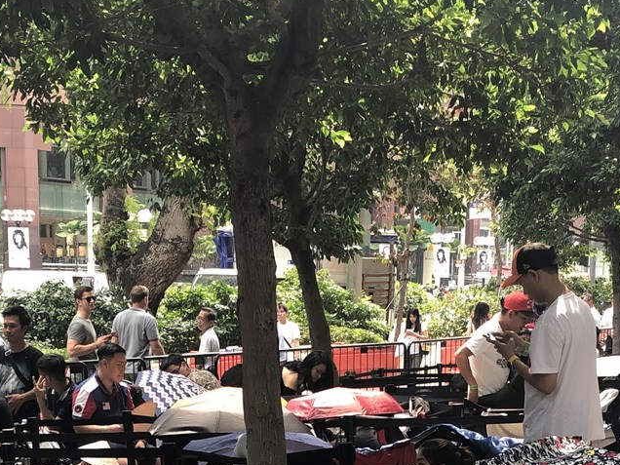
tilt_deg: -12.3
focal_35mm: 88
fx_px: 1576
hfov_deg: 22.2
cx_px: 353
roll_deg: -1.4
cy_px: 601
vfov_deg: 15.9
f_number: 1.8
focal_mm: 3.99
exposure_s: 1/102
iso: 20
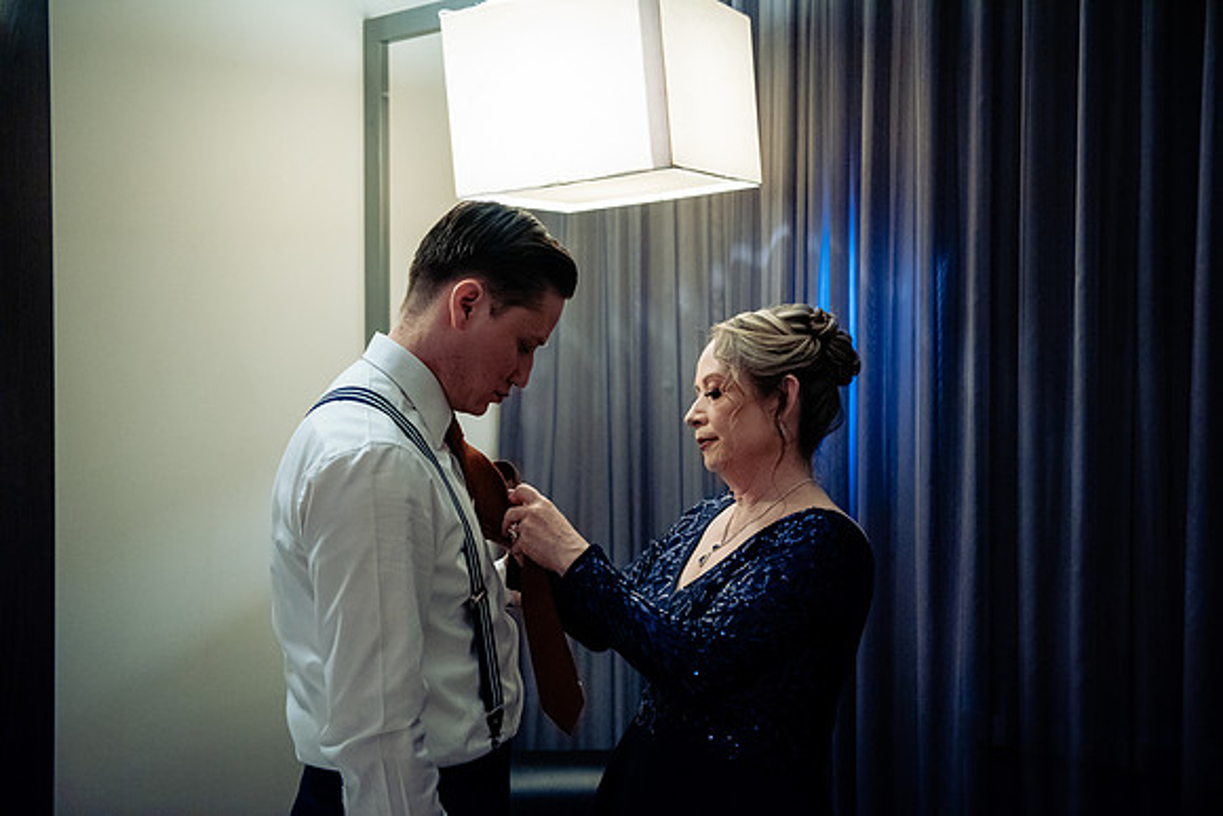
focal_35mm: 40
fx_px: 1359
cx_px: 612
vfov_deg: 33.4
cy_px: 408
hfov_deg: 48.4
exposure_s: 1/100
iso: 4000
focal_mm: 40
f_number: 2.8
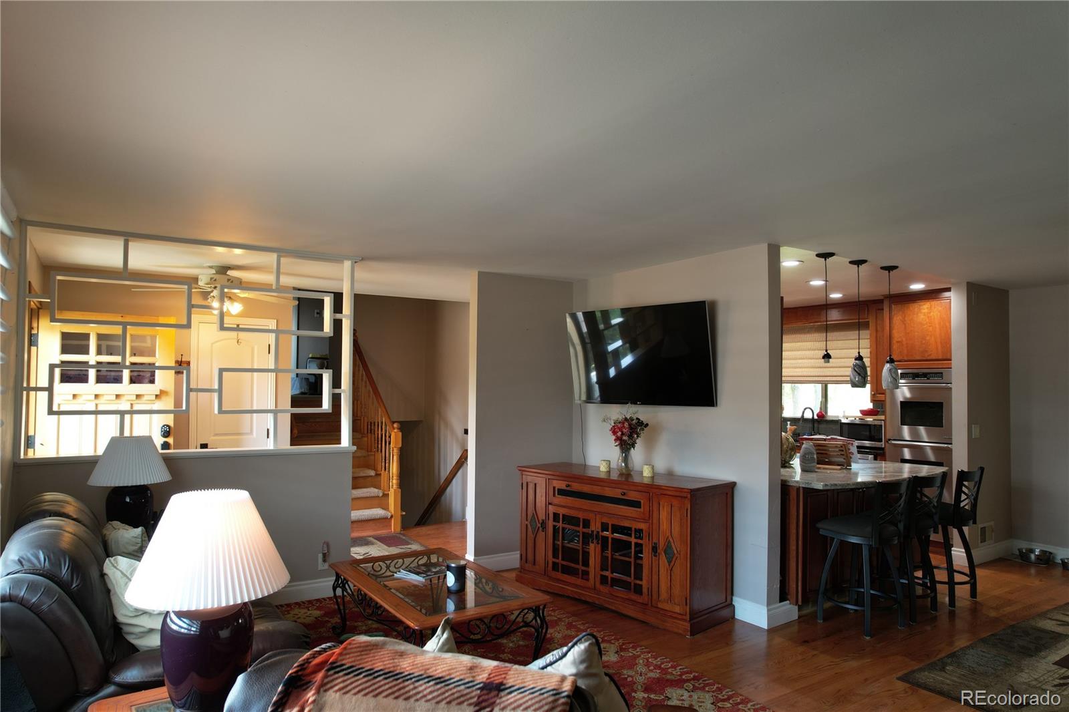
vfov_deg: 57.2
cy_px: 356
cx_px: 534
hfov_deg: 78.6
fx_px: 653
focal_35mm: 22
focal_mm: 8.38
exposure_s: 1/15
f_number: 2.8
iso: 100
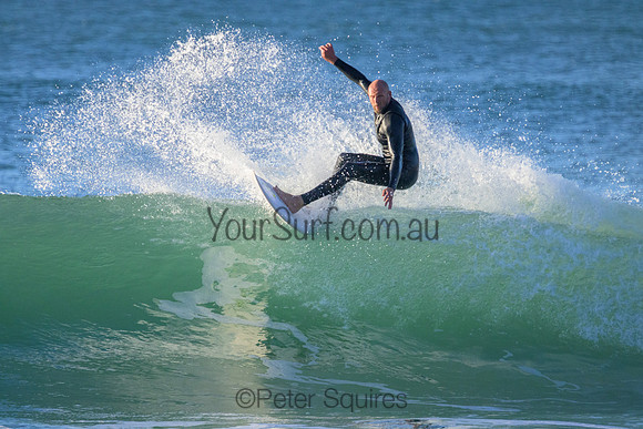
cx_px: 322
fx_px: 14292
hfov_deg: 2.6
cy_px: 214
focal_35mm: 800
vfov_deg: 1.7
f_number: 11
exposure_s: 1/2000
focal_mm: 800
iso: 4500
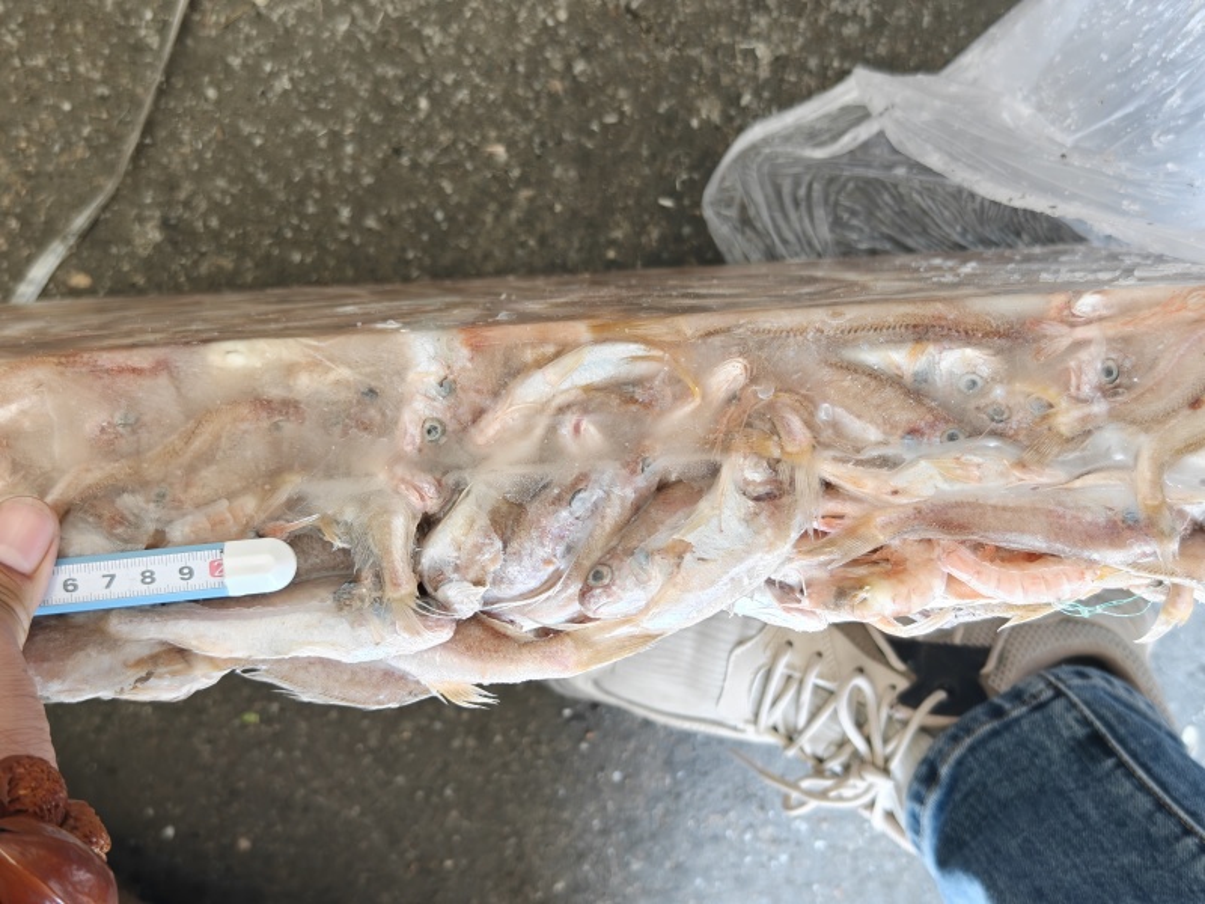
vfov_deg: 30.9
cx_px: 602
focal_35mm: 47
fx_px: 1636
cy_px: 452
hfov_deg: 40.4
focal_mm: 8.67
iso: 500
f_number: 1.8
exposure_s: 1/91
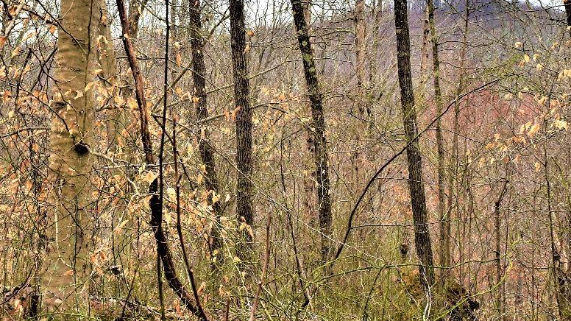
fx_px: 1196
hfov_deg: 26.7
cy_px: 64
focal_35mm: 79
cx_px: 193
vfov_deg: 15.2
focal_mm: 26
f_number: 9.5
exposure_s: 1/250
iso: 400
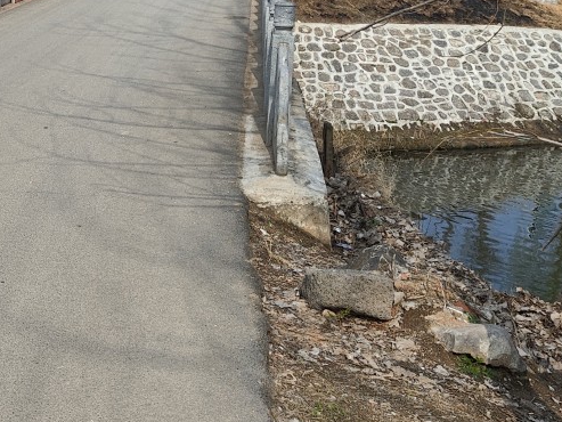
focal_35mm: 70
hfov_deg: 26.4
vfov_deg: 20.8
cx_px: 11
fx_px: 1137
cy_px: 82
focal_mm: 4.68
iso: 50
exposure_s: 1/926
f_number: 1.8
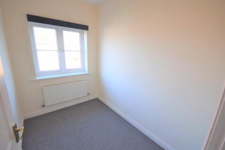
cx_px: 112
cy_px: 75
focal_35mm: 15
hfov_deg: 100.4
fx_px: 94
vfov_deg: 77.3
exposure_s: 1/100
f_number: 5
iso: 400
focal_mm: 10
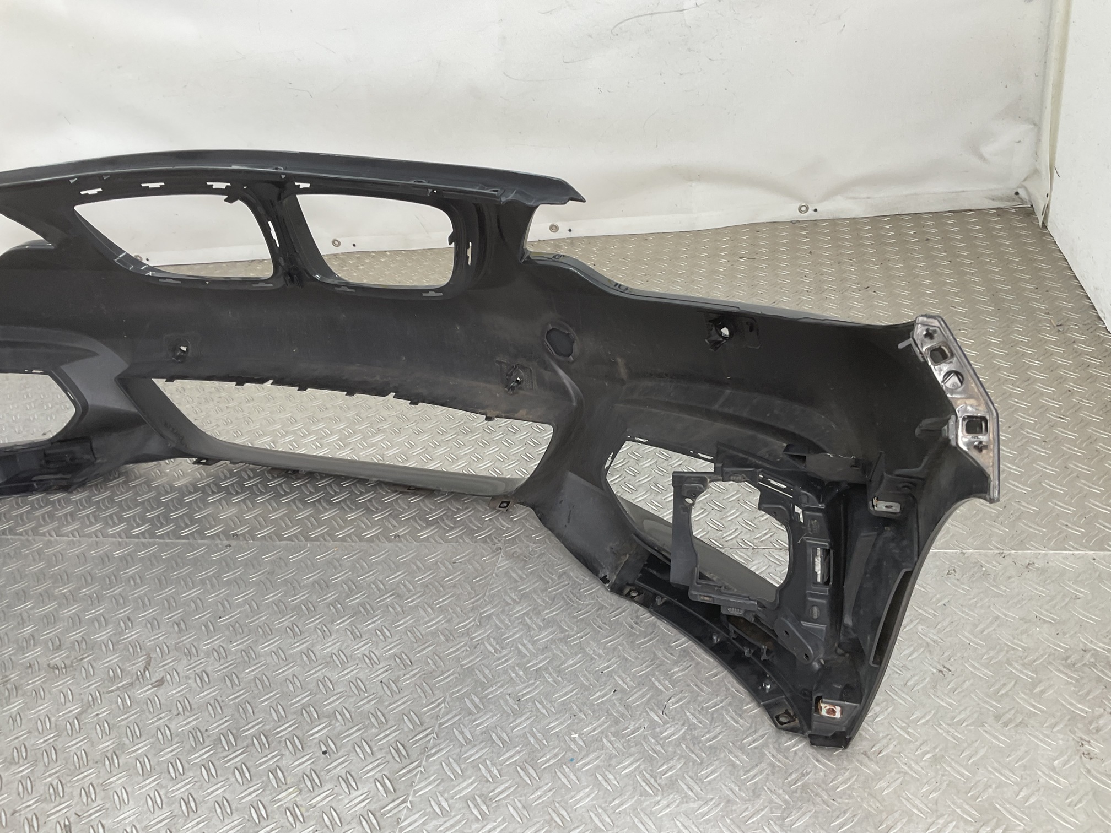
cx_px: 556
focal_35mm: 29
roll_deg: +9.9
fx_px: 931
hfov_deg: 61.7
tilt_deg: -28.8
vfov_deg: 48.2
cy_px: 416
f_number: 1.8
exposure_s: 1/100
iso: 25
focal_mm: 3
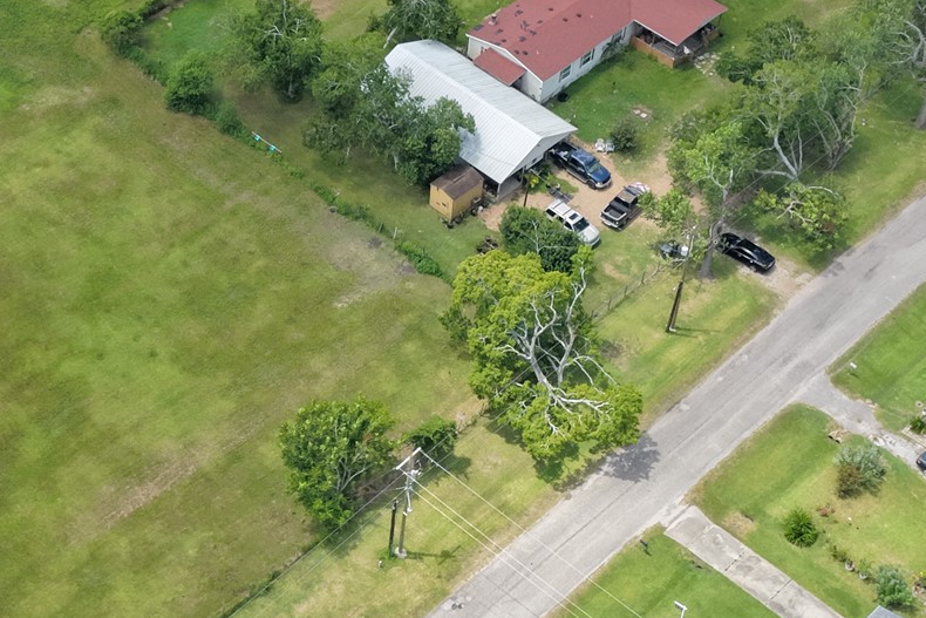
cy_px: 77
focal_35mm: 77
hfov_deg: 25.7
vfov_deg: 17.5
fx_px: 1981
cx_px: 157
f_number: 2.8
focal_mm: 14.45
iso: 800
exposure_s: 1/2500
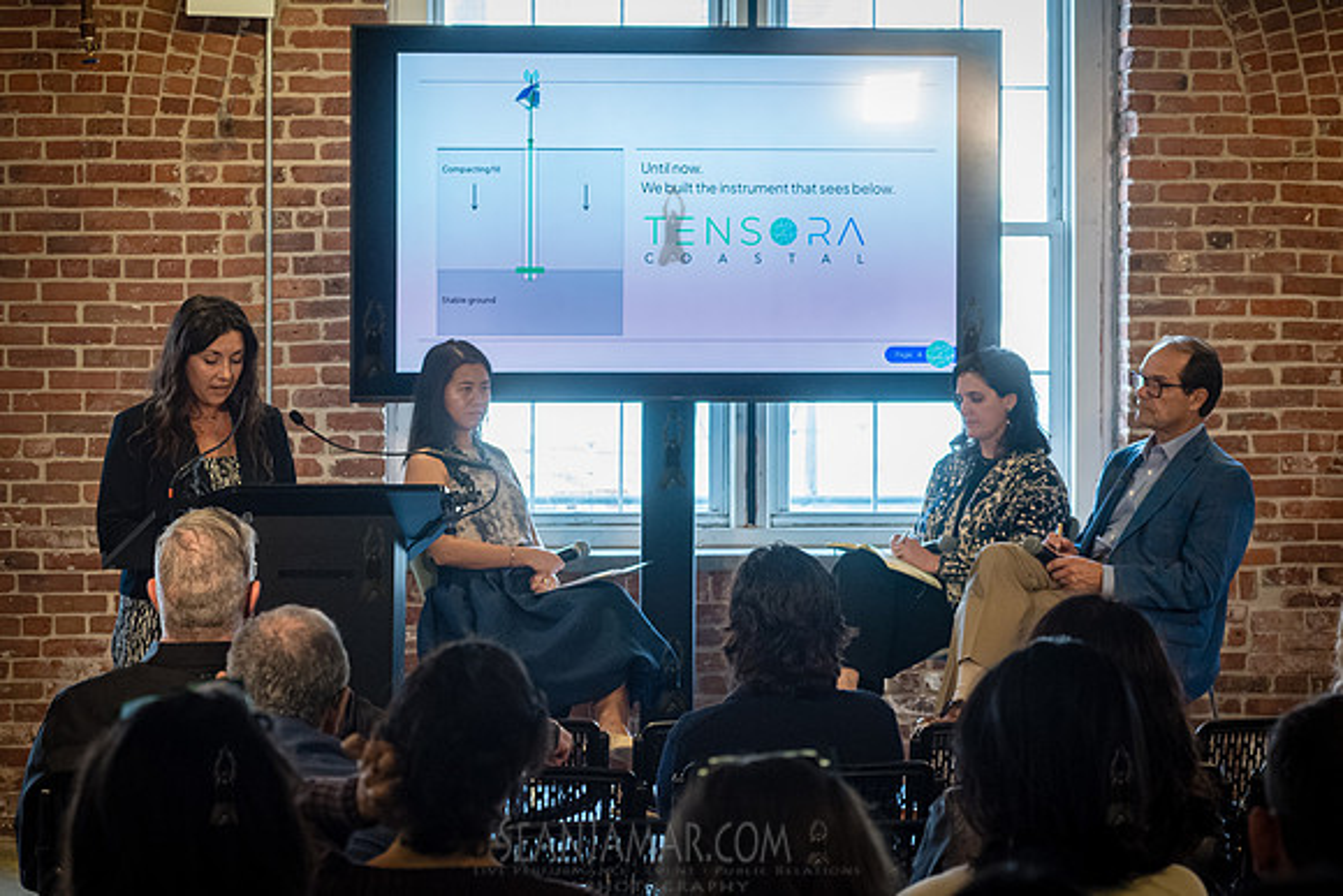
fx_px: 4610
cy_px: 456
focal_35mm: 124
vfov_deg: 11.1
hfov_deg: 16.6
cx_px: 510
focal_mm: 92
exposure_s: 1/200
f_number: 5.6
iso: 2500
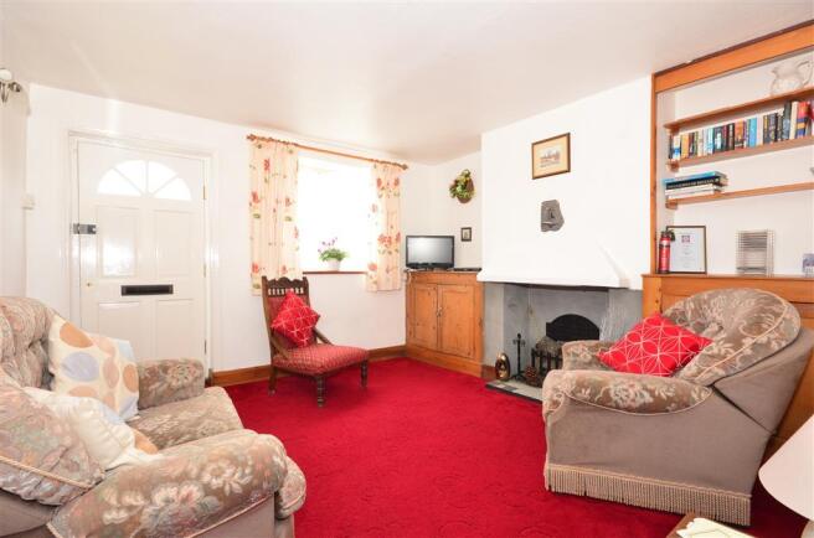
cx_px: 407
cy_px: 269
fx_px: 406
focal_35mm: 18
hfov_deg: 90.1
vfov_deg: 67.1
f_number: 11
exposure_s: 1/3
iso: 640
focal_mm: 12
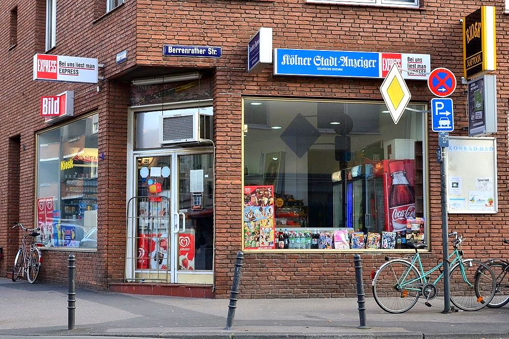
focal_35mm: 54
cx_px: 254
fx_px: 763
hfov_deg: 36.9
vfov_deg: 25.0
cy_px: 170
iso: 500
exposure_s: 1/100
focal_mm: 36
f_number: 13
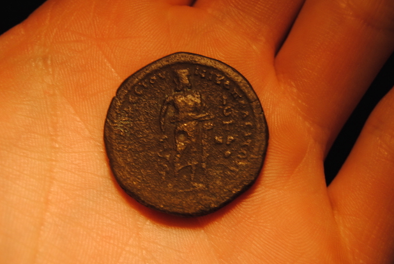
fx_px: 937
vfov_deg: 16.0
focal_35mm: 86
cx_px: 191
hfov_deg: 23.7
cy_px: 128
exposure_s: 1/125
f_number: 5.6
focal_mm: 55
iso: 180
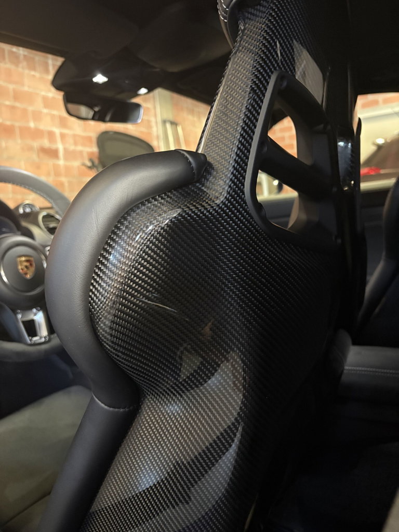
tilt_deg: -7.4
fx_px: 400
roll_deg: +4.4
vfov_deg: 67.3
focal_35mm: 26
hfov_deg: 53.1
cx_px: 200
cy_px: 266
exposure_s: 1/30
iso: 1000
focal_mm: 5.96
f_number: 1.6
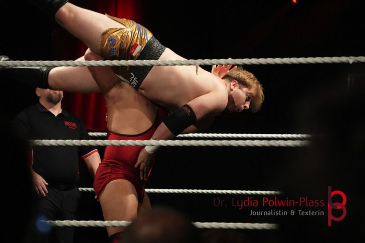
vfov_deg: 7.3
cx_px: 182
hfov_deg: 10.9
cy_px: 122
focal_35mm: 189
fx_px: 1916
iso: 6400
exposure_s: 1/200
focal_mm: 126
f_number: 5.6
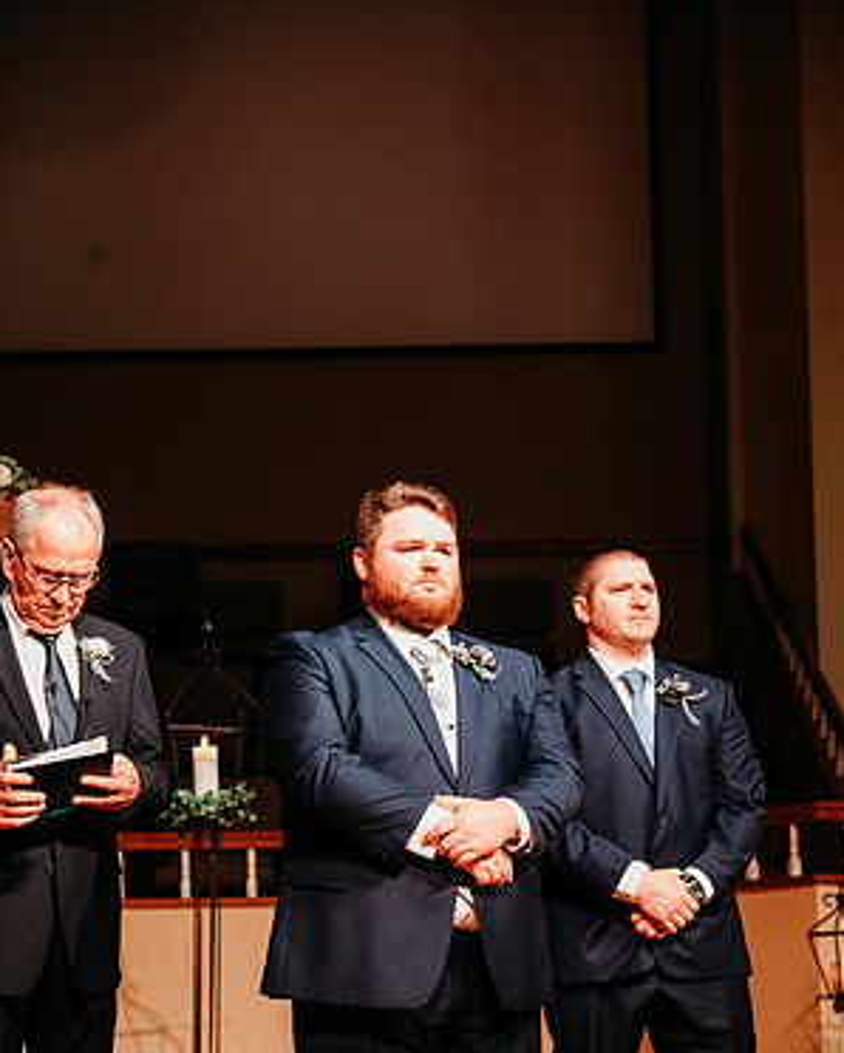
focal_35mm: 93
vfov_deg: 20.6
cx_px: 422
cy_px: 560
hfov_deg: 16.6
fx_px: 2901
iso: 5000
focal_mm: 82
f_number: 4.5
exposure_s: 1/125
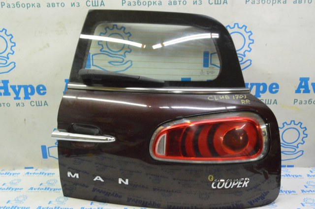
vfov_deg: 39.9
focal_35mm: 33
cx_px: 158
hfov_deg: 57.3
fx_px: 288
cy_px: 104
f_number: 20
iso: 6400
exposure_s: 1/20
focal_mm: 22
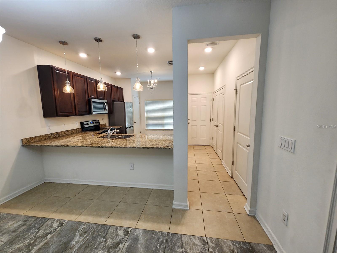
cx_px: 168
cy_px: 126
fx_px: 127
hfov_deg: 106.2
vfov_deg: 89.9
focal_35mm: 13
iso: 200
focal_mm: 2.2
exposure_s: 1/60
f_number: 2.2
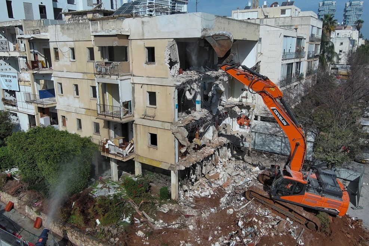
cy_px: 123
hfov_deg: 63.7
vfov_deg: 44.9
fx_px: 297
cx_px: 184
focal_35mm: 29
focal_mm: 10.57
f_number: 2.8
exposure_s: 1/3597
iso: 101
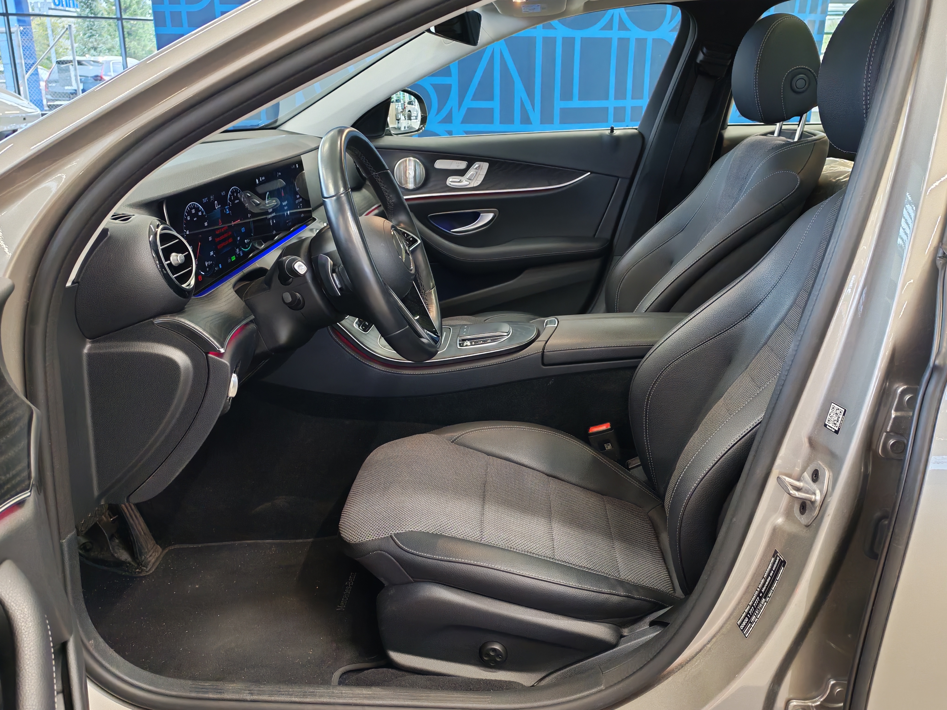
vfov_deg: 44.2
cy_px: 355
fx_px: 875
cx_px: 474
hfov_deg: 56.8
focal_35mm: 32
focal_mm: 6.12
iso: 678
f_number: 1.9
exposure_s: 1/100
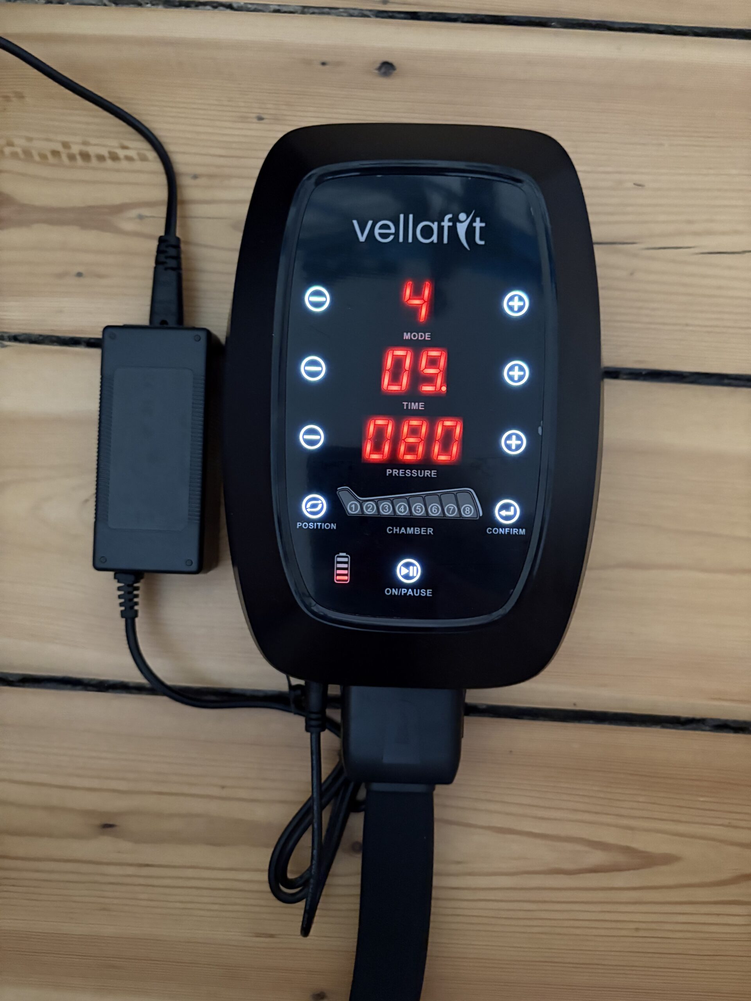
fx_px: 752
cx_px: 376
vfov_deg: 67.3
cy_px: 500
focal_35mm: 26
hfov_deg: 53.1
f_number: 1.6
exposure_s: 1/30
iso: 1000
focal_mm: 5.96
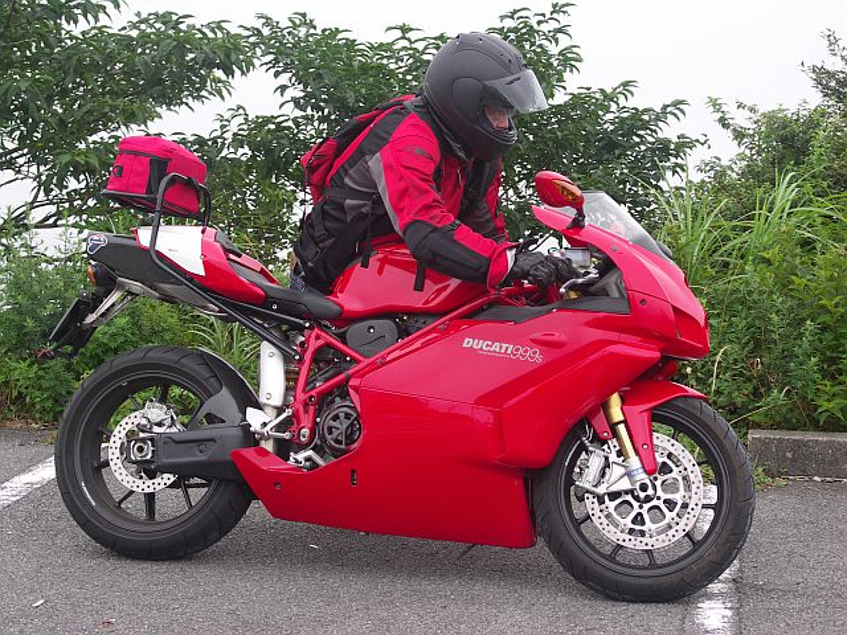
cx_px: 424
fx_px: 2227
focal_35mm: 91
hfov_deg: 21.5
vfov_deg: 16.2
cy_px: 318
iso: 50
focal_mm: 23.6
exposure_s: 1/250
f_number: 4
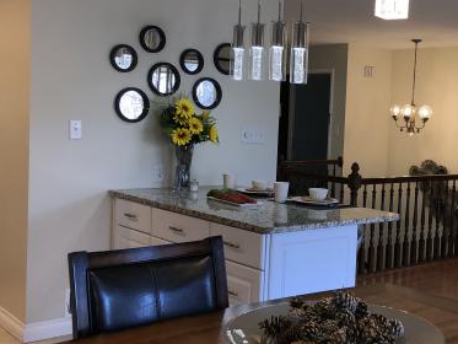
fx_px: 635
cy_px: 170
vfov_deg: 30.3
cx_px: 336
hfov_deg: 38.7
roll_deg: -2.1
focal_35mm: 48
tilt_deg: -3.4
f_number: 1.8
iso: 50
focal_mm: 4
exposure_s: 1/120
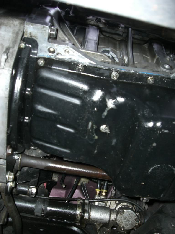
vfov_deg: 49.0
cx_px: 88
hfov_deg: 37.7
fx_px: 256
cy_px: 117
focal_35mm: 38
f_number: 2.7
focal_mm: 6.2
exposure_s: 1/60
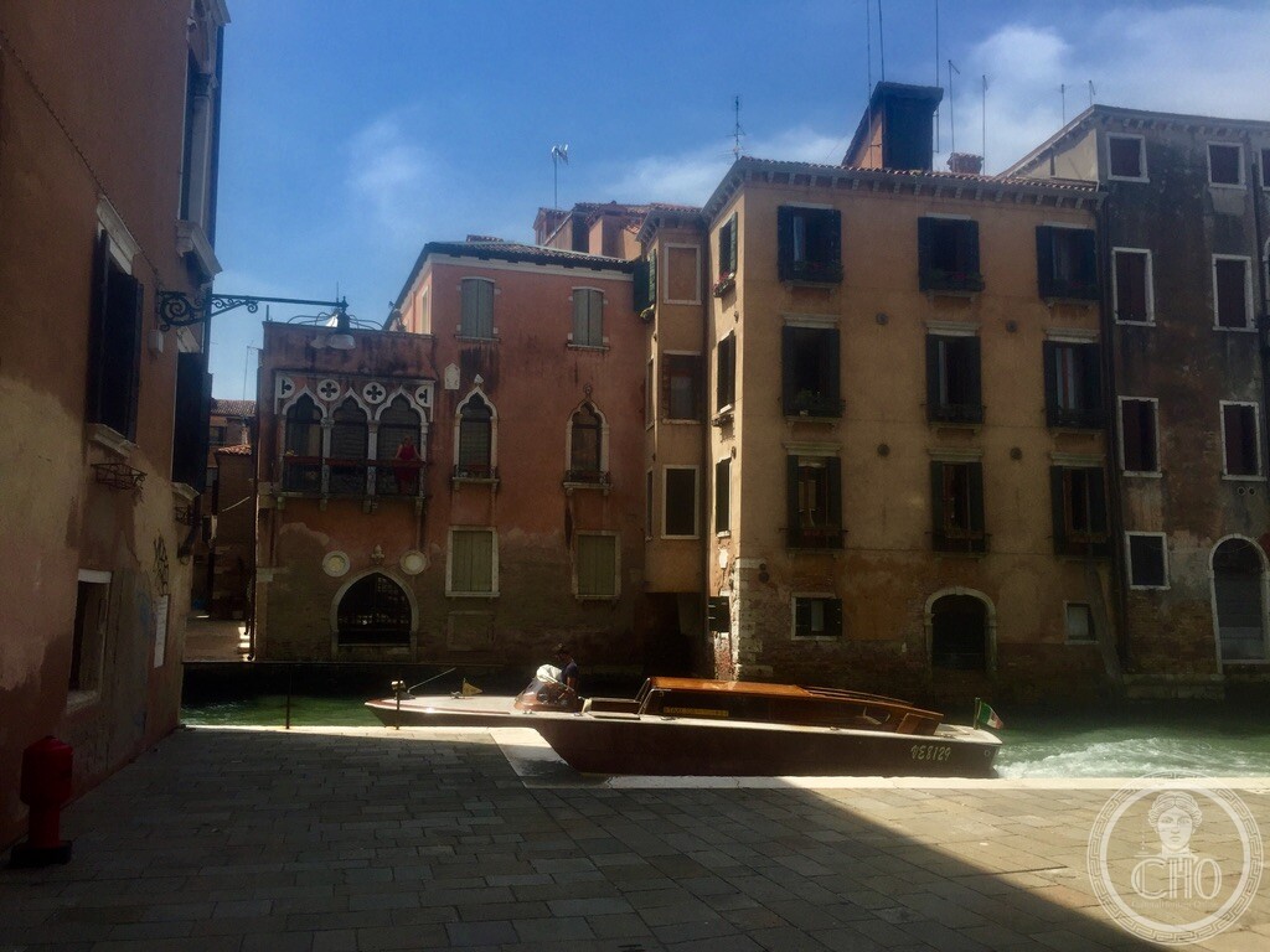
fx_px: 1064
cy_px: 476
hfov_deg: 61.7
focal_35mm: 29
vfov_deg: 48.2
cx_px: 635
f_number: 2.2
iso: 32
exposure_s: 1/1883
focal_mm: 4.15
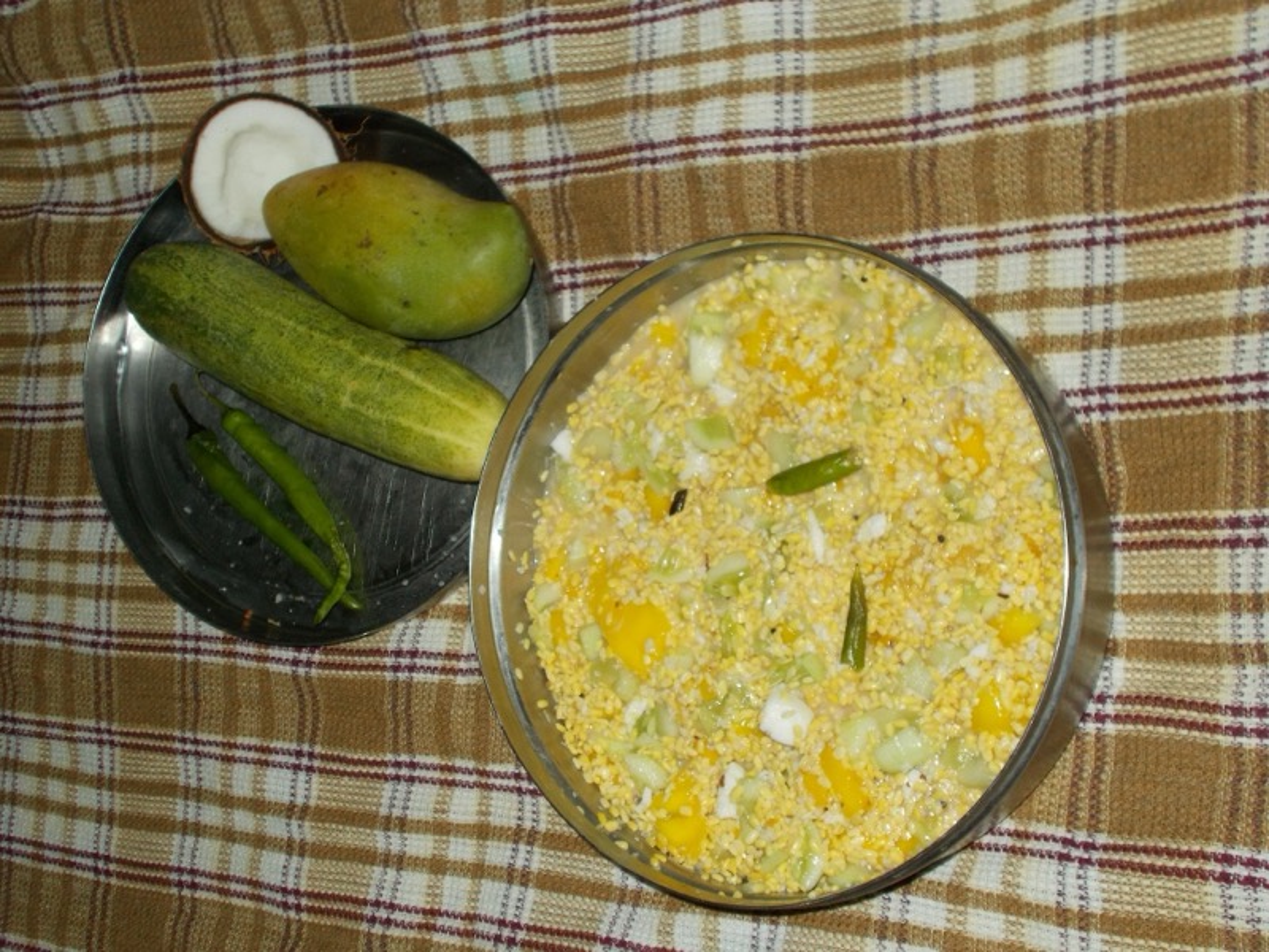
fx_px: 1613
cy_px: 476
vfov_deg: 32.9
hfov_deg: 42.9
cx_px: 634
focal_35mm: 44
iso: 200
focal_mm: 7.9
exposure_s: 1/30
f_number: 4.2
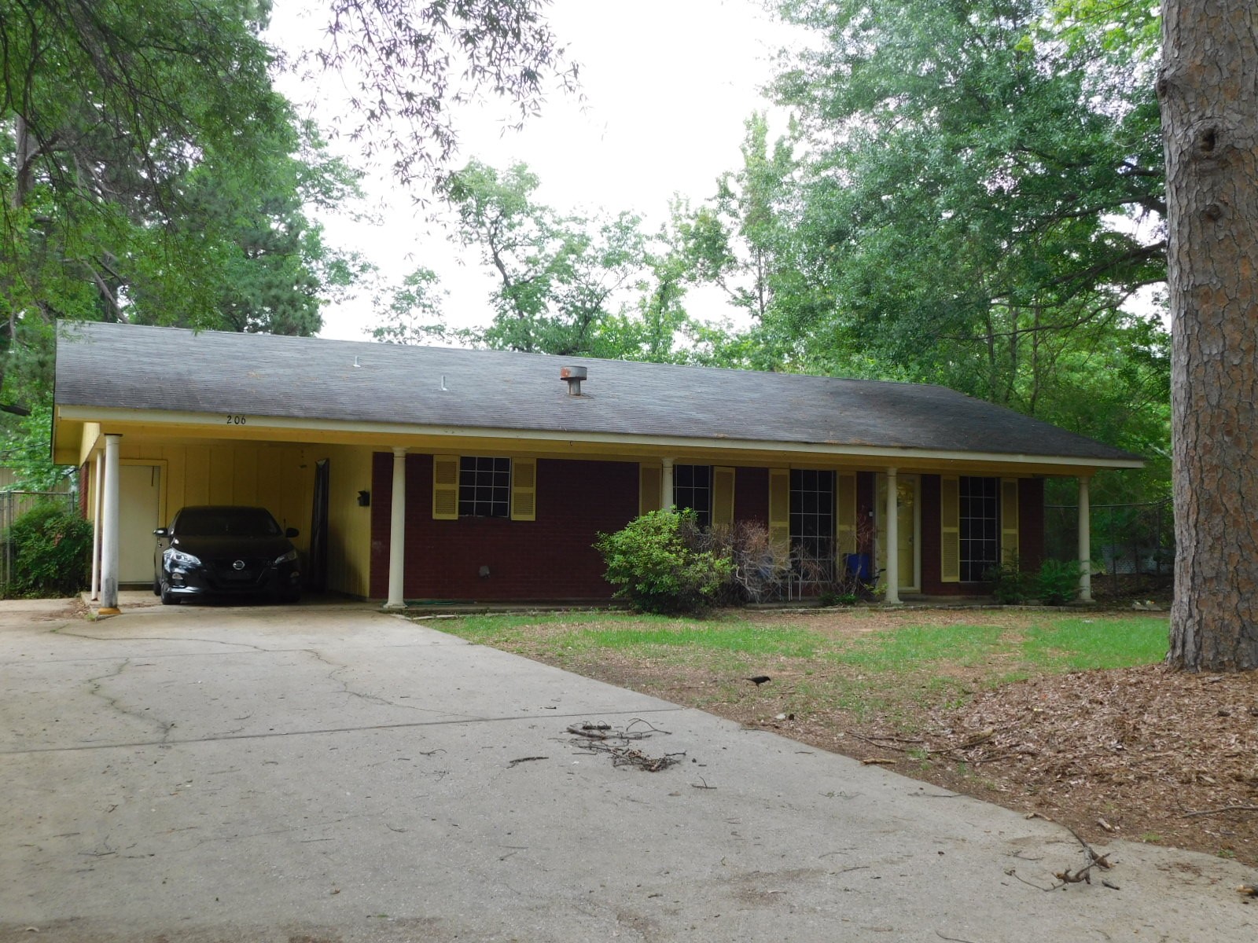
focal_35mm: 36
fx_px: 1308
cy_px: 472
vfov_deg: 39.7
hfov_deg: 51.4
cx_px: 629
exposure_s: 1/160
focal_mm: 6.3
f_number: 3.5
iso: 125
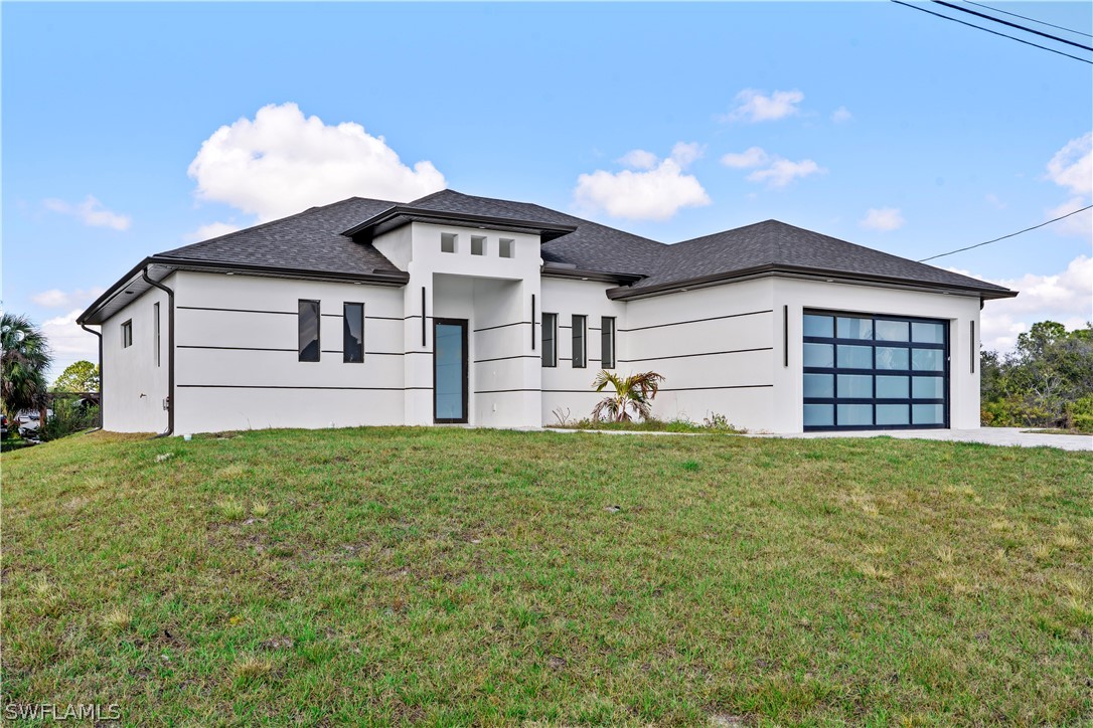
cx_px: 546
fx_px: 896
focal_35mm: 30
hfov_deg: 62.8
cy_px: 364
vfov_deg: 44.3
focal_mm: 29.5
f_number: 10
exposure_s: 1/160
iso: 100
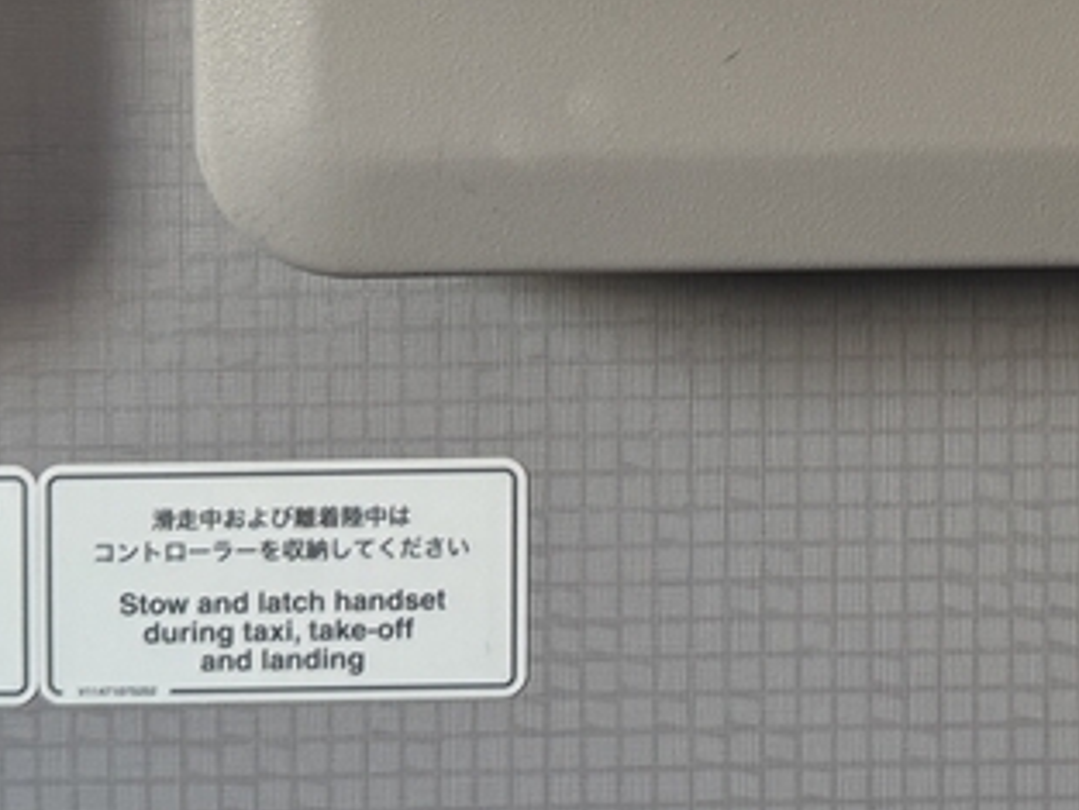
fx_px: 2869
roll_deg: +0.6
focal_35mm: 92
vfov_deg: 14.7
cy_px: -483
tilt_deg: -2.0
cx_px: 1272
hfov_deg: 20.1
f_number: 1.78
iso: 200
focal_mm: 6.76
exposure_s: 1/54
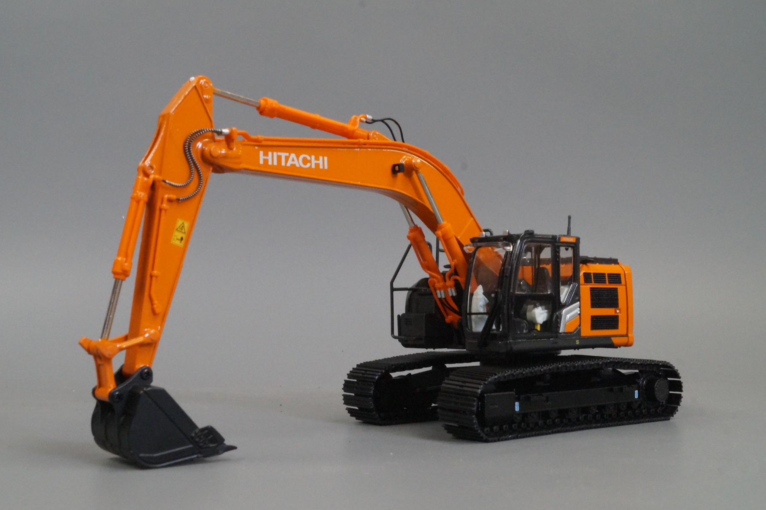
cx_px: 354
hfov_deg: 44.5
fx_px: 936
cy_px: 272
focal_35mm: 44
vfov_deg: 30.5
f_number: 18
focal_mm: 26
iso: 3200
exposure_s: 1/25
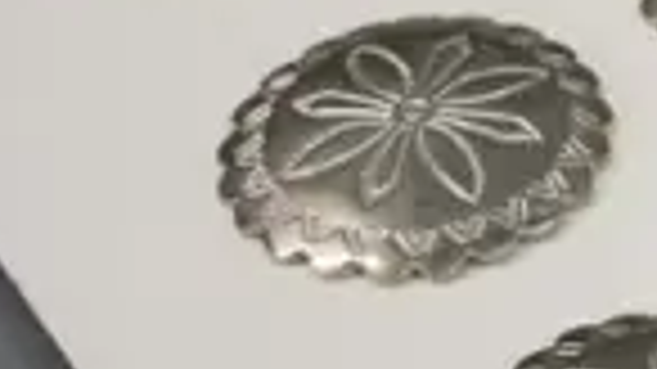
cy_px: -279
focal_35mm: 336
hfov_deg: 6.1
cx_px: 1782
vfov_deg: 3.6
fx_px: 5851
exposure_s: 1/200
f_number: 4.2
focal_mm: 22
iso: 3200
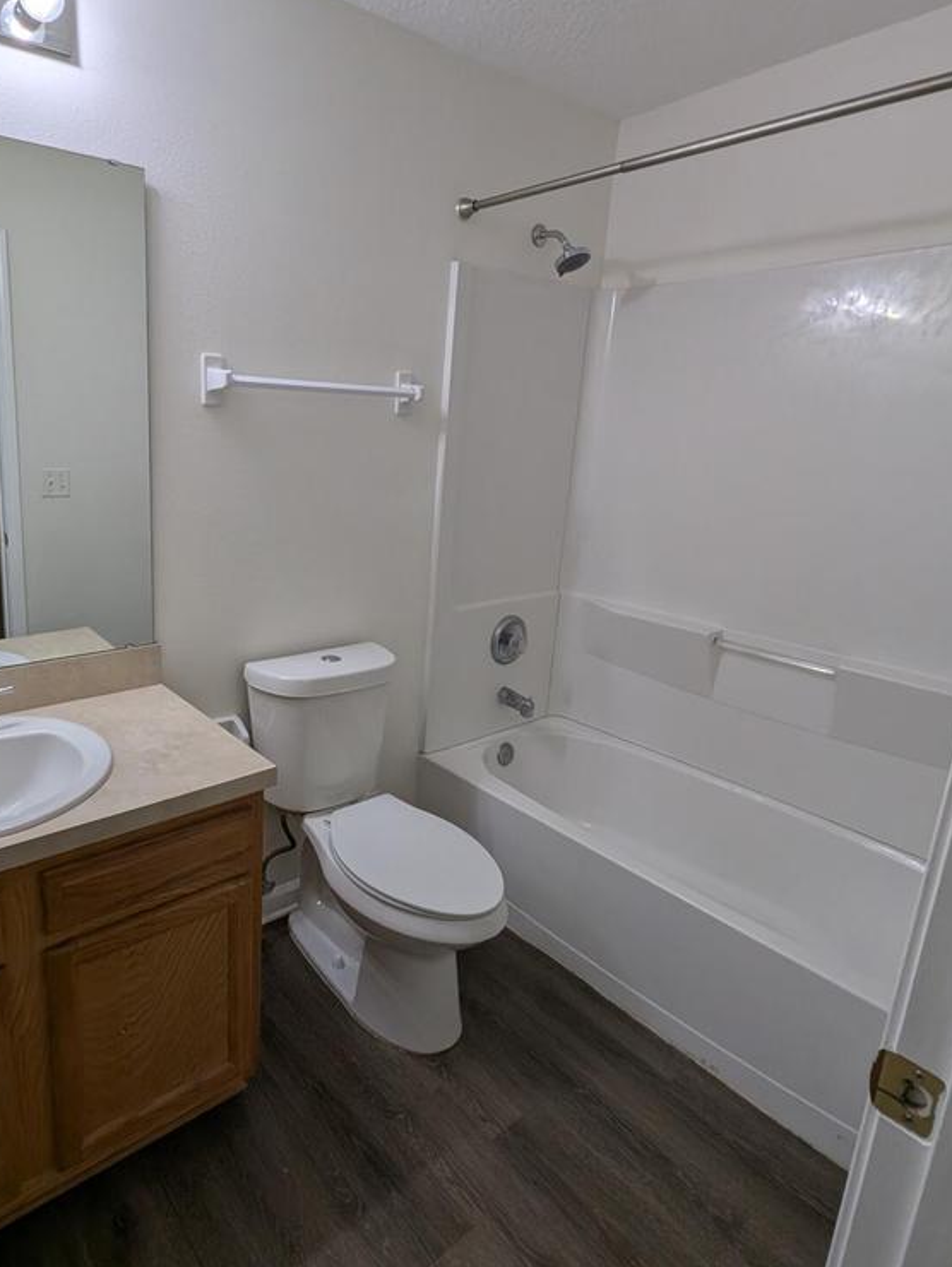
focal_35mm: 18
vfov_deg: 87.6
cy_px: 586
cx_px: 305
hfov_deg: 69.3
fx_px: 659
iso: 63
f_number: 2.2
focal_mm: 1.95
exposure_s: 1/120
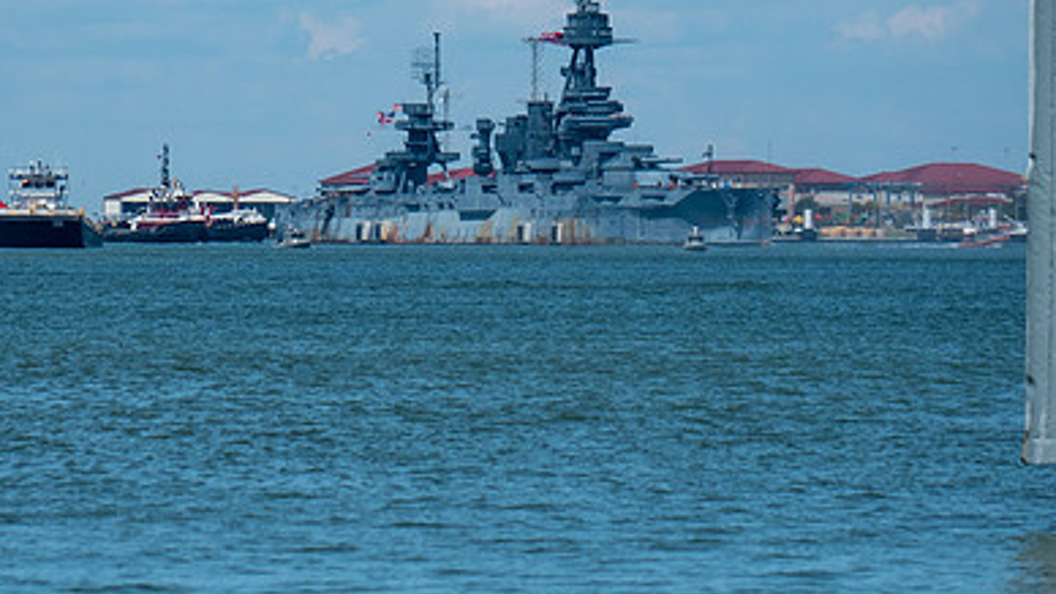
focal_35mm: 483
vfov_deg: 2.5
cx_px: 313
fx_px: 13521
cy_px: 195
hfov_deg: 4.5
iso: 200
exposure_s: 1/1800
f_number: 5.6
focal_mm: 200
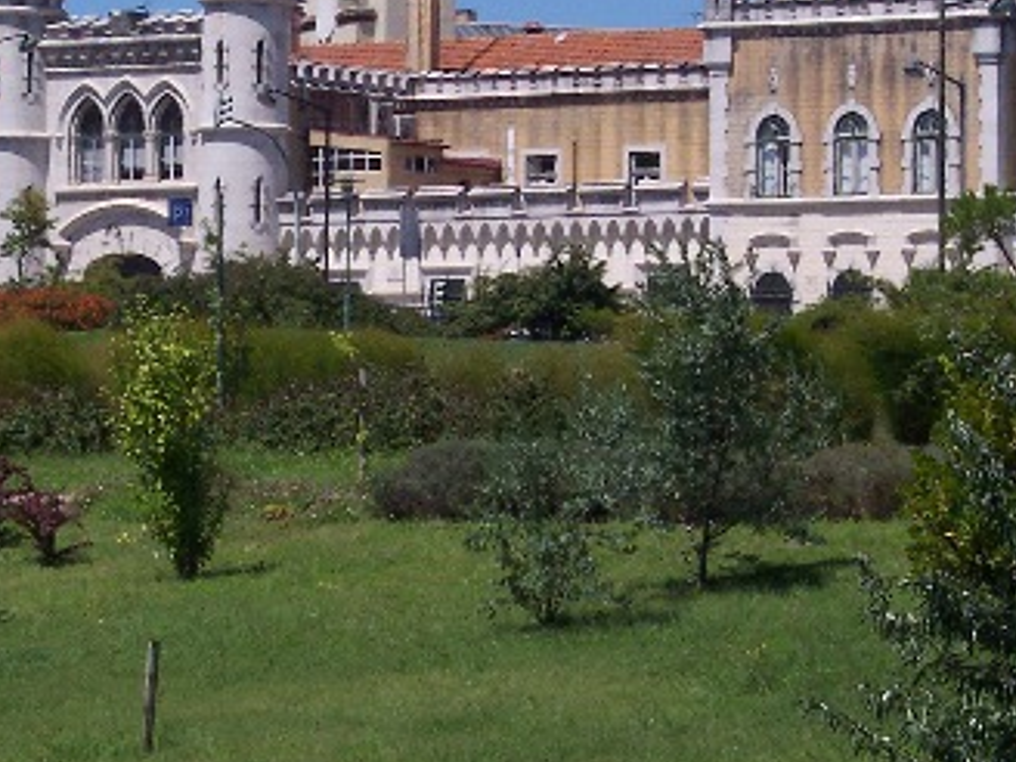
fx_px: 6369
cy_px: 139
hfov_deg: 9.1
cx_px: 316
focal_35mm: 217
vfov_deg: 6.8
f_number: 6.7
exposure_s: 1/700
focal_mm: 18.7
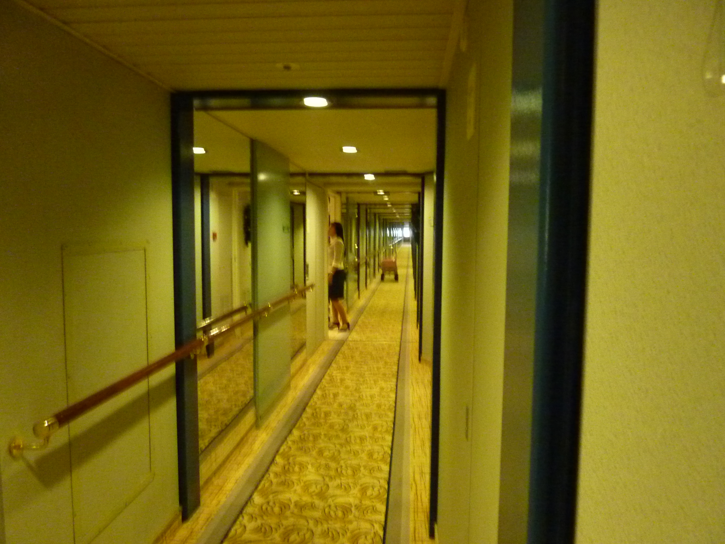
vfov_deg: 54.9
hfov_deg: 69.4
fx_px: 524
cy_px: 272
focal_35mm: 25
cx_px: 362
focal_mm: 4.1
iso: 800
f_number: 3.3
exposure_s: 1/10
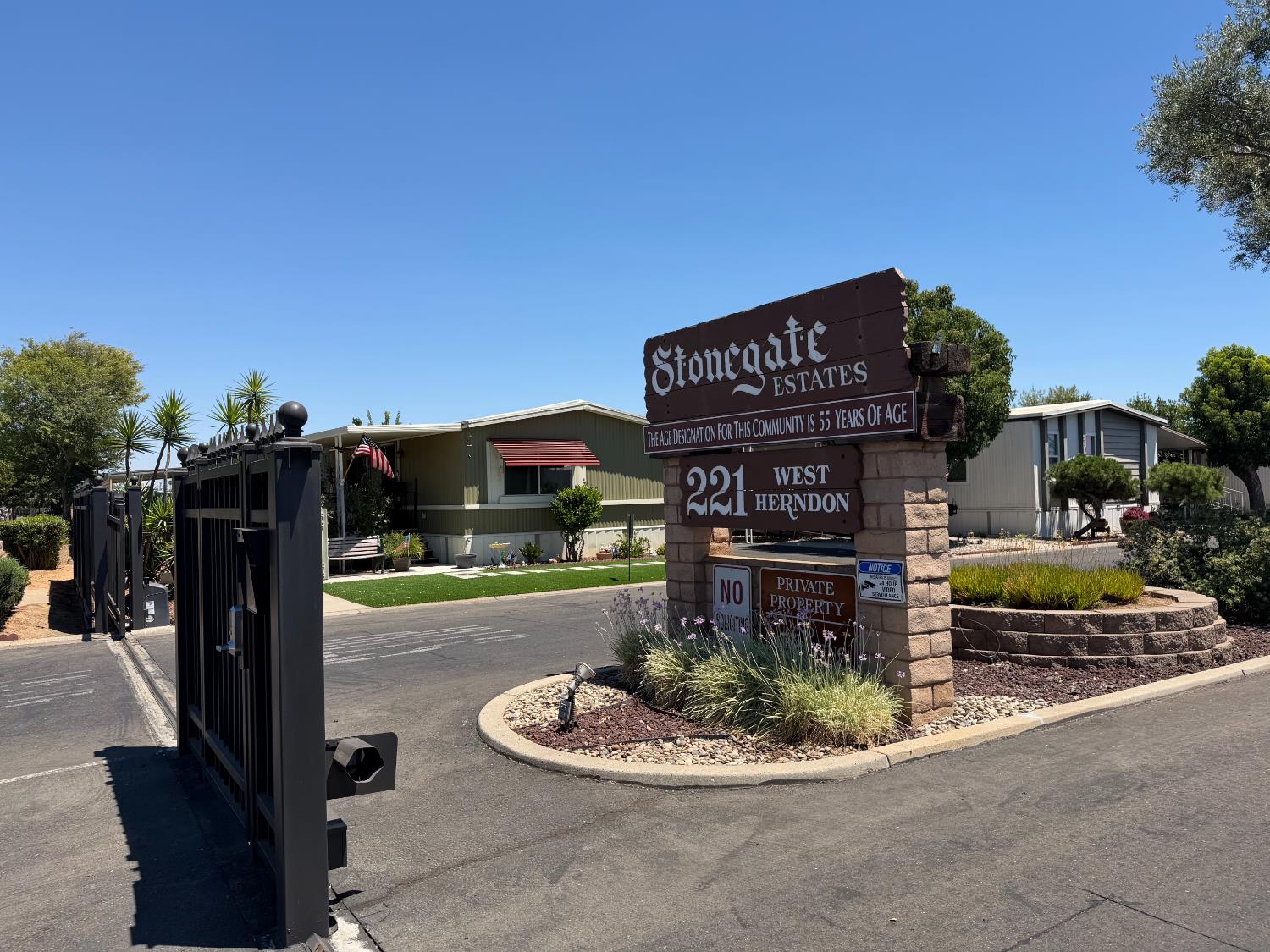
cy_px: 476
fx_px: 881
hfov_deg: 71.6
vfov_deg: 56.8
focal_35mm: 24
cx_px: 635
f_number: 1.78
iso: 80
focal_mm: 6.76
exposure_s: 1/4673
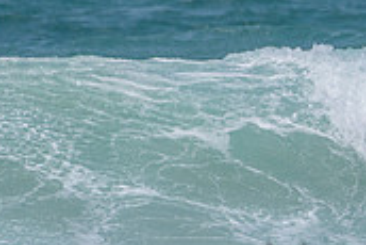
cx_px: 626
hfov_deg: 1.0
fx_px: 21021
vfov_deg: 0.7
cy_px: 163
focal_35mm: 2066
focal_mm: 500
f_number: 5.6
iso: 100
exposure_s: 1/2000
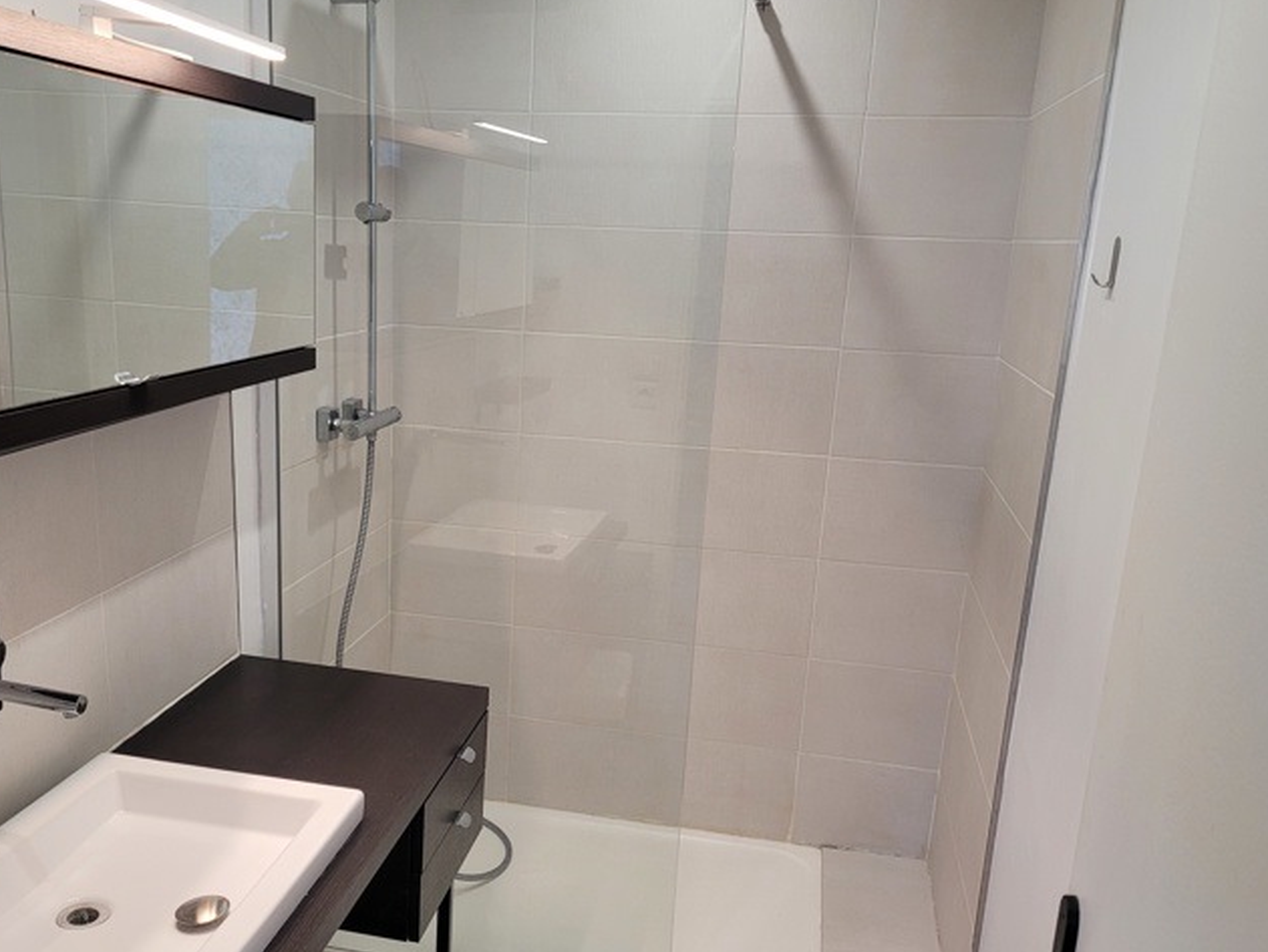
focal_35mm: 33
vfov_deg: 42.8
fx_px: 1209
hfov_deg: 55.0
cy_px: 558
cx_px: 517
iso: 200
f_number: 1.8
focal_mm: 5.4
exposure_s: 1/100
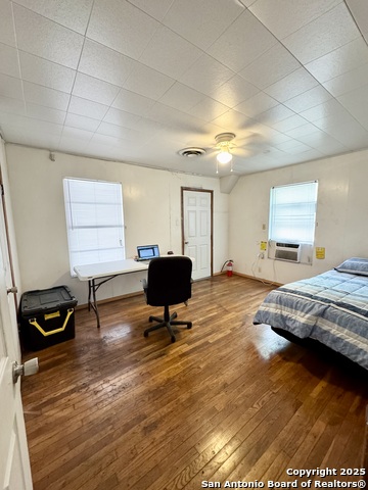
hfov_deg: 85.7
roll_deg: +1.2
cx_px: 184
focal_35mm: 14
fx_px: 198
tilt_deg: -6.9
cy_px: 245
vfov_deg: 102.1
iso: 1000
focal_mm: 2.22
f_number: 2.2
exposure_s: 1/40
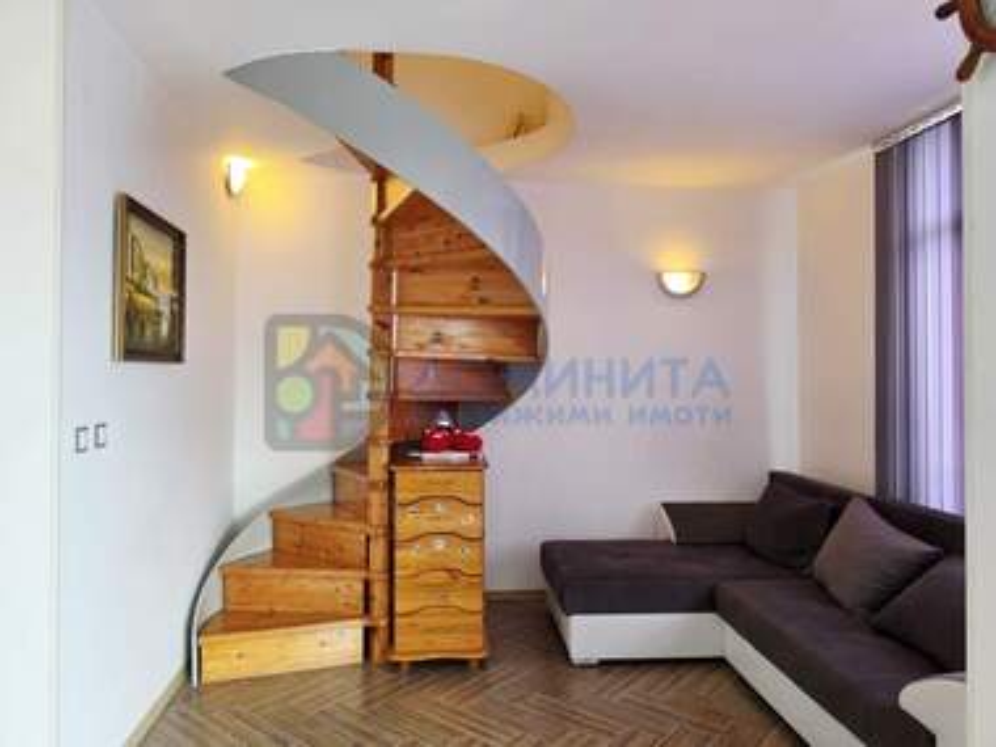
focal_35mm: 23
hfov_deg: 73.9
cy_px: 374
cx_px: 498
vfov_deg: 58.9
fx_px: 662
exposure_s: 1/101
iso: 64
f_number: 1.4
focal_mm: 6.5
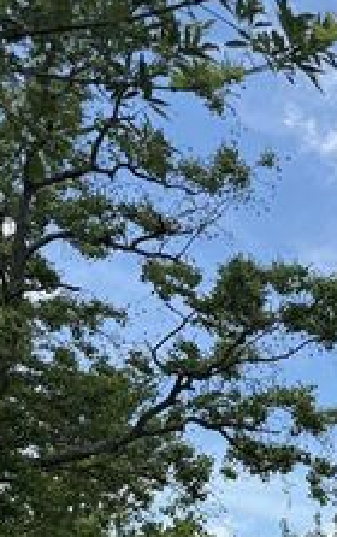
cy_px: 507
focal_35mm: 76
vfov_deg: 26.0
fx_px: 1113
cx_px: 421
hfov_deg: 16.4
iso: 80
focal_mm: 6.76
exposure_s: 1/5319
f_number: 1.78
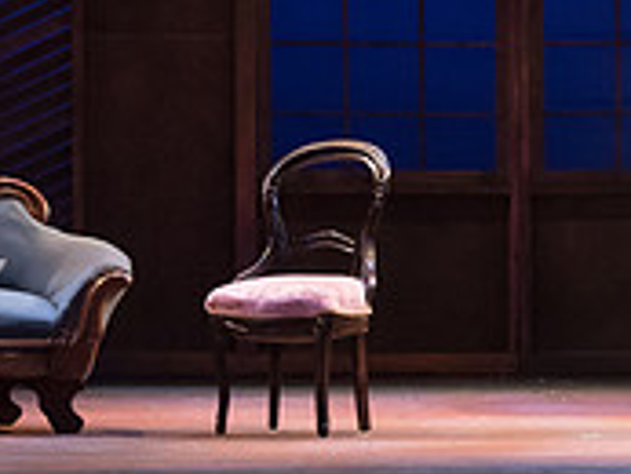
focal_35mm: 328
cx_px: 638
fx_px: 5983
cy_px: -118
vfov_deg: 4.5
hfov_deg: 6.0
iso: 3200
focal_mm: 102
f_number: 3.2
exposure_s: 1/320
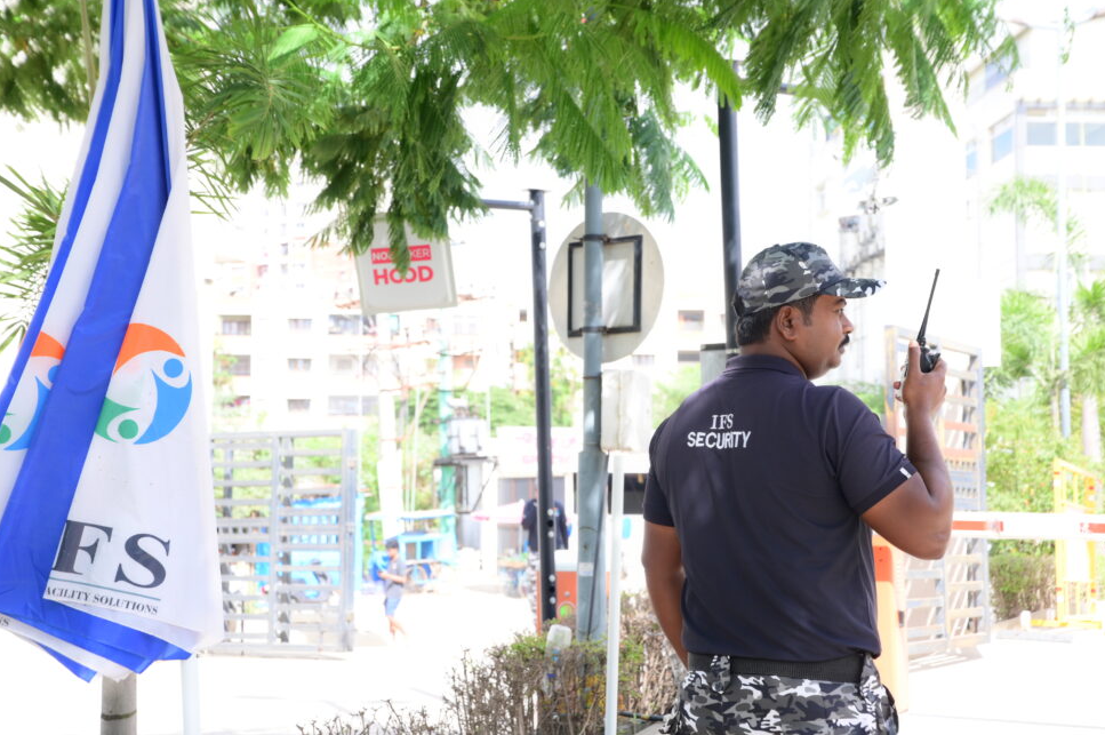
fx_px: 1120
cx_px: 561
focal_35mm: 37
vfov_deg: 36.3
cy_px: 376
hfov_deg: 52.5
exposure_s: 1/160
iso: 320
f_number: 7.1
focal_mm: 34.5
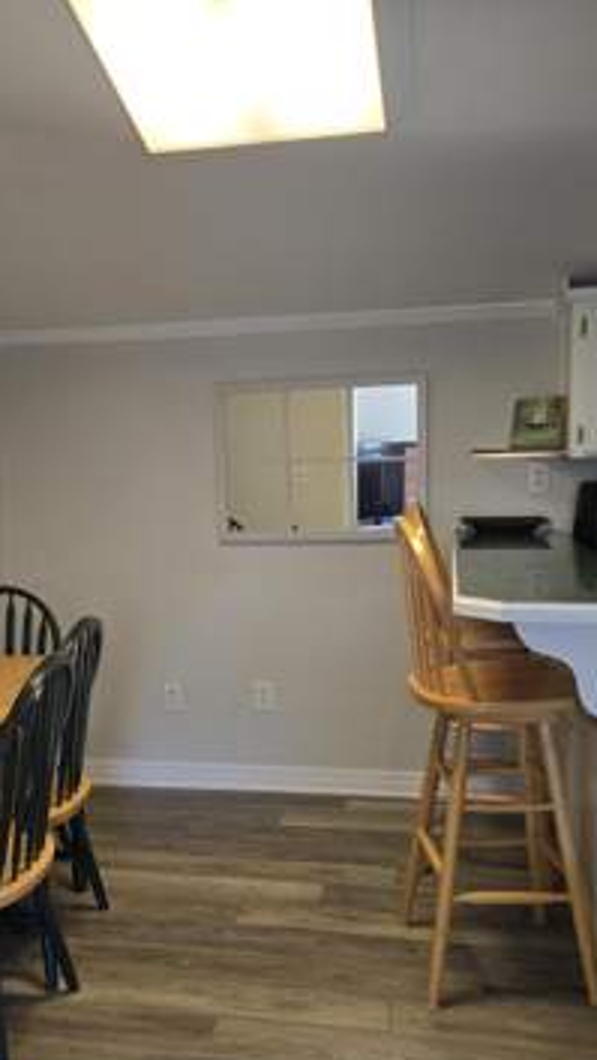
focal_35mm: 34
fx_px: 955
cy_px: 536
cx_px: 237
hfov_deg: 34.6
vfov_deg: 58.0
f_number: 1.7
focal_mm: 6.3
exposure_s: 1/120
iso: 320
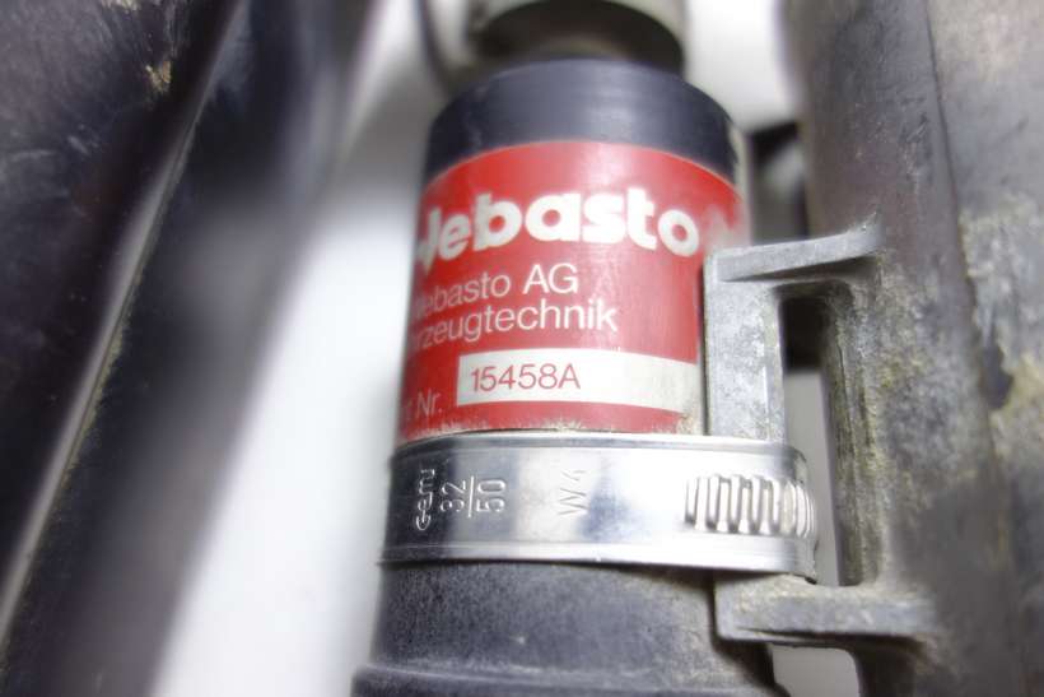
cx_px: 522
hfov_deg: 65.5
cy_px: 348
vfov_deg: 46.4
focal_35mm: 28
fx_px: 812
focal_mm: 10.4
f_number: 1.8
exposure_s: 1/40
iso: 125
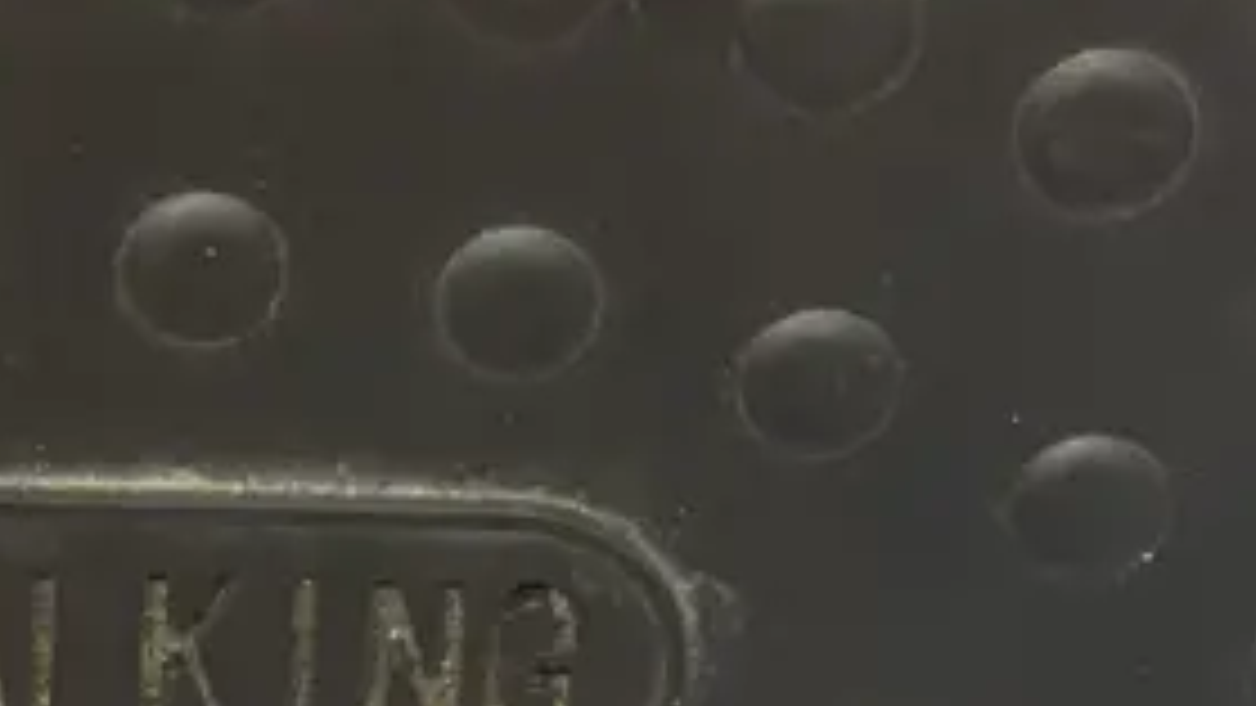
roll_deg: -3.7
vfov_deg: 9.7
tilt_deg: -32.7
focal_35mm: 112
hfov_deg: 19.0
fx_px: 3730
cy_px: -922
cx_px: 302
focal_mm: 3.99
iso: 250
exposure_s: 1/50
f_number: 1.8
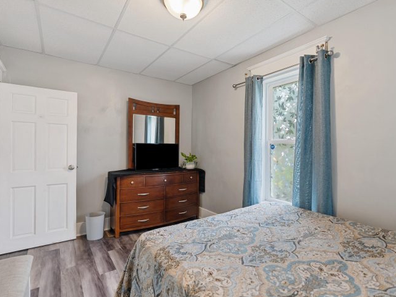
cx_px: 210
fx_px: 206
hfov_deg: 87.7
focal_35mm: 18
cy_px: 149
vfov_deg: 71.6
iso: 100
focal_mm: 16
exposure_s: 1/4
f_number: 2.8
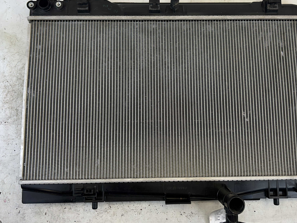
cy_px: 102
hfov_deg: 56.7
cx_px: 165
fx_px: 275
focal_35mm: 32
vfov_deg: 44.1
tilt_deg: -82.1
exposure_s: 1/165
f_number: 1.5
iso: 40
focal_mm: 5.7
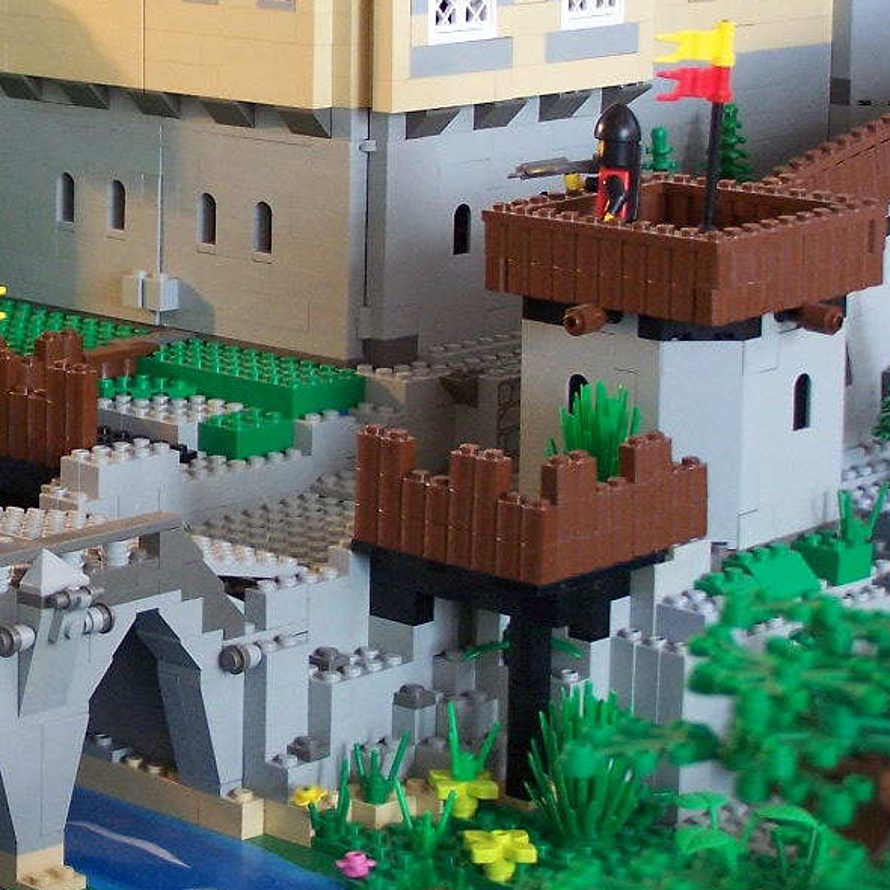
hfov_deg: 13.9
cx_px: 0
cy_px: 306
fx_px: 3607
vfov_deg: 14.0
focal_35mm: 124
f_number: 3.2
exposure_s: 1/10
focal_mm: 11.5
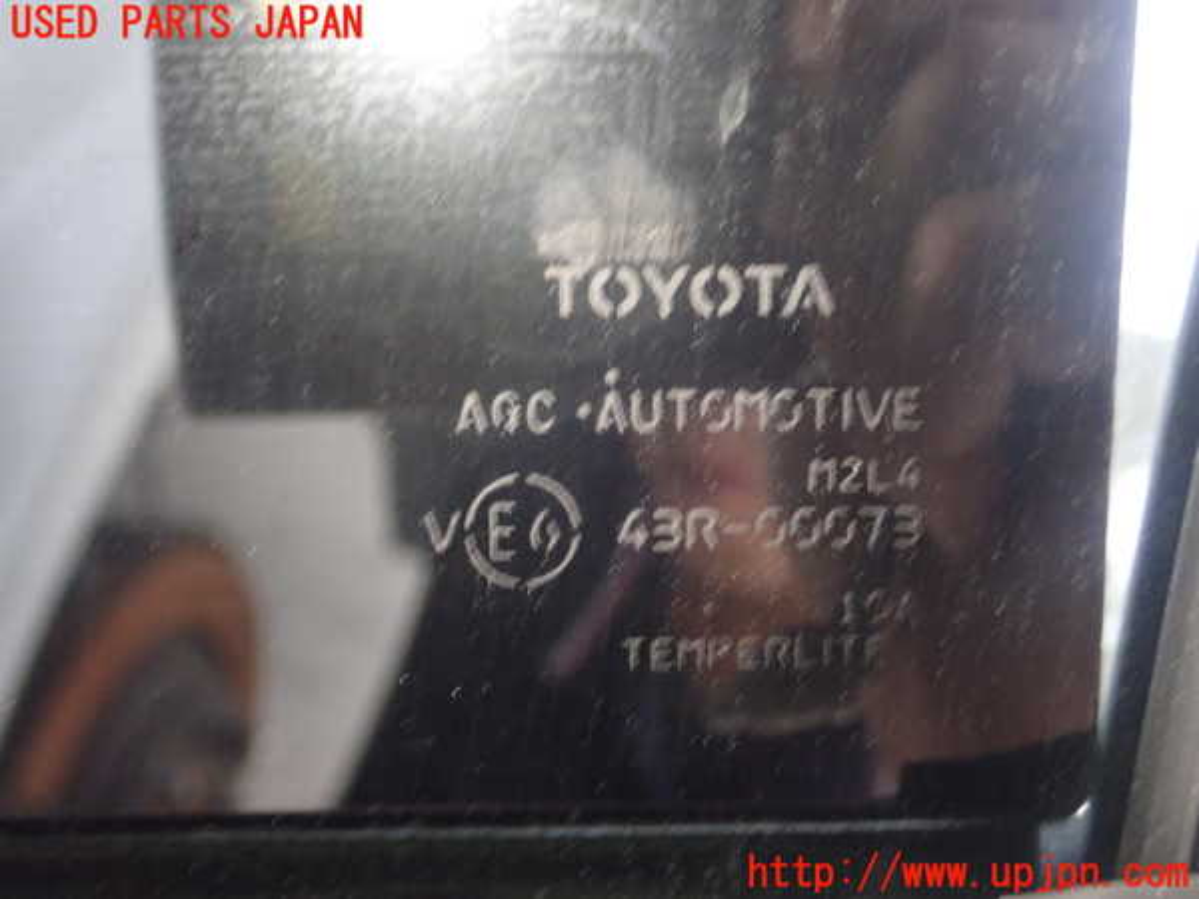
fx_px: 1593
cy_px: 450
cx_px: 600
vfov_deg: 31.5
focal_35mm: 46
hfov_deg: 41.2
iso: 800
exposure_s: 1/13
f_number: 3.1
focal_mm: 8.41
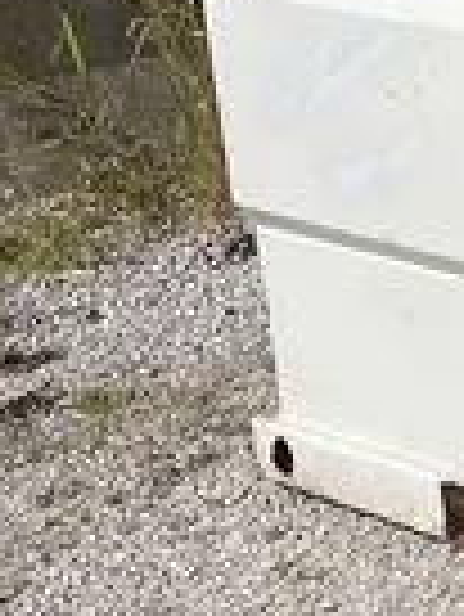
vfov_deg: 14.1
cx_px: 1221
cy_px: 70
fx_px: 2480
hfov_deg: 9.2
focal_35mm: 139
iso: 50
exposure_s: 1/9901
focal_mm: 5.1
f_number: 1.6
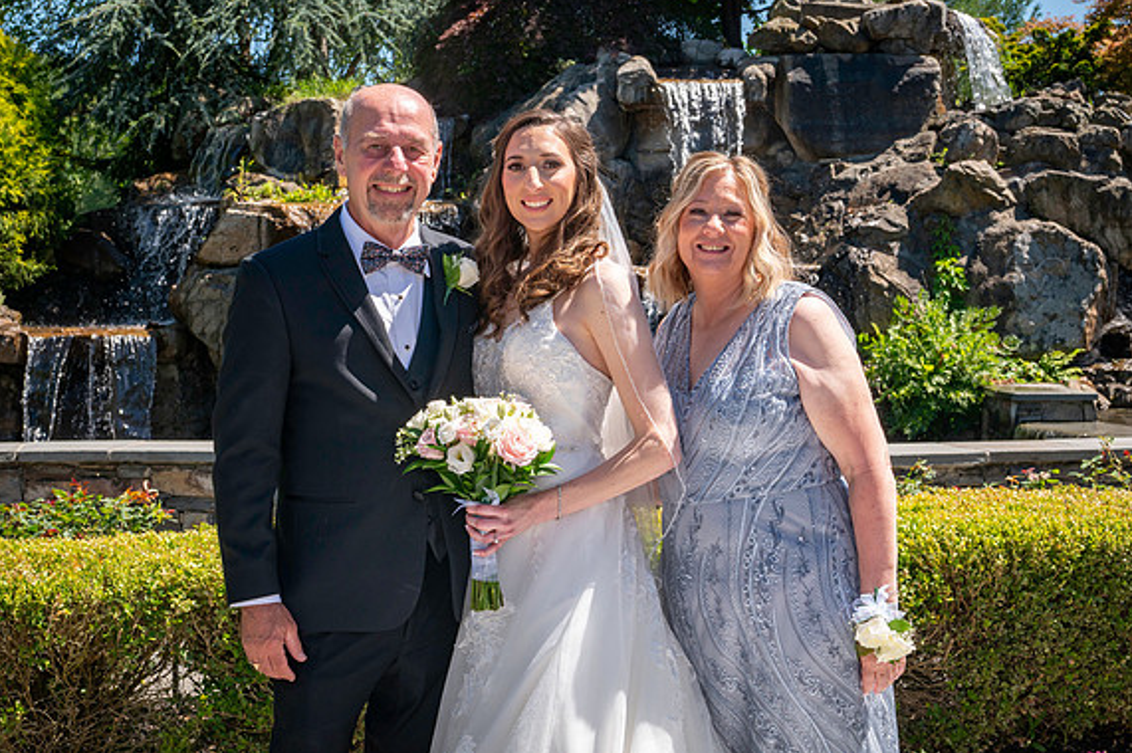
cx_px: 559
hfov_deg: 31.9
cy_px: 373
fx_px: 1980
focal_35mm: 63
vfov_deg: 21.5
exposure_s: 1/250
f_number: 16
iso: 500
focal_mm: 62
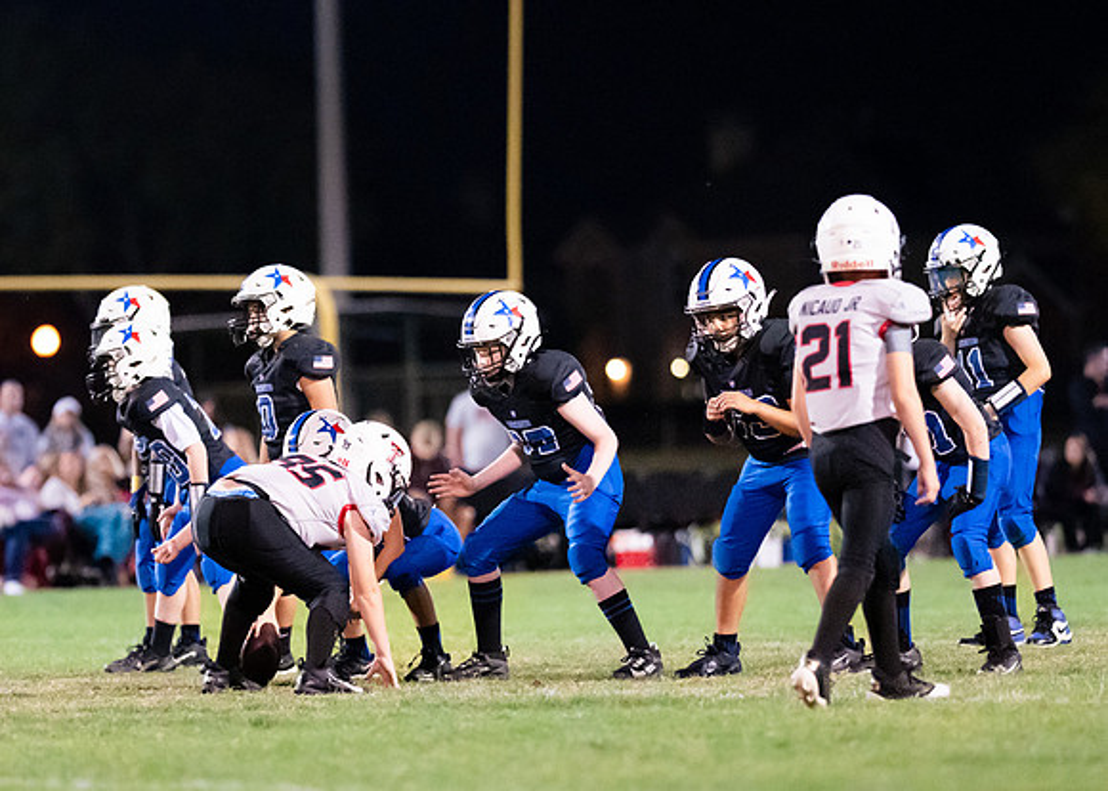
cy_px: 482
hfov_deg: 7.6
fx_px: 8344
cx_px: 489
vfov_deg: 5.4
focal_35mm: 265
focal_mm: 135
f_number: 1.8
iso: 5000
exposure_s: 1/1000
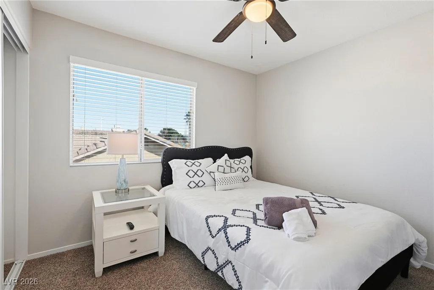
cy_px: 145
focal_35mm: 16
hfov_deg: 96.7
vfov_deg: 73.8
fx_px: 193
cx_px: 217
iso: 500
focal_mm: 16
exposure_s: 1/250
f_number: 9
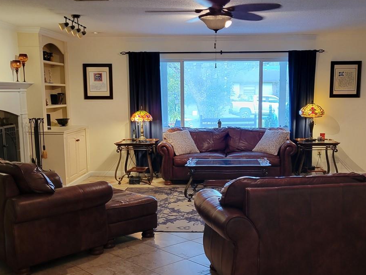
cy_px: 179
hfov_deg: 41.2
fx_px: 486
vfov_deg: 31.3
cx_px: 203
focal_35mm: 46
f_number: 1.8
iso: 200
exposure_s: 1/40
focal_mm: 5.4
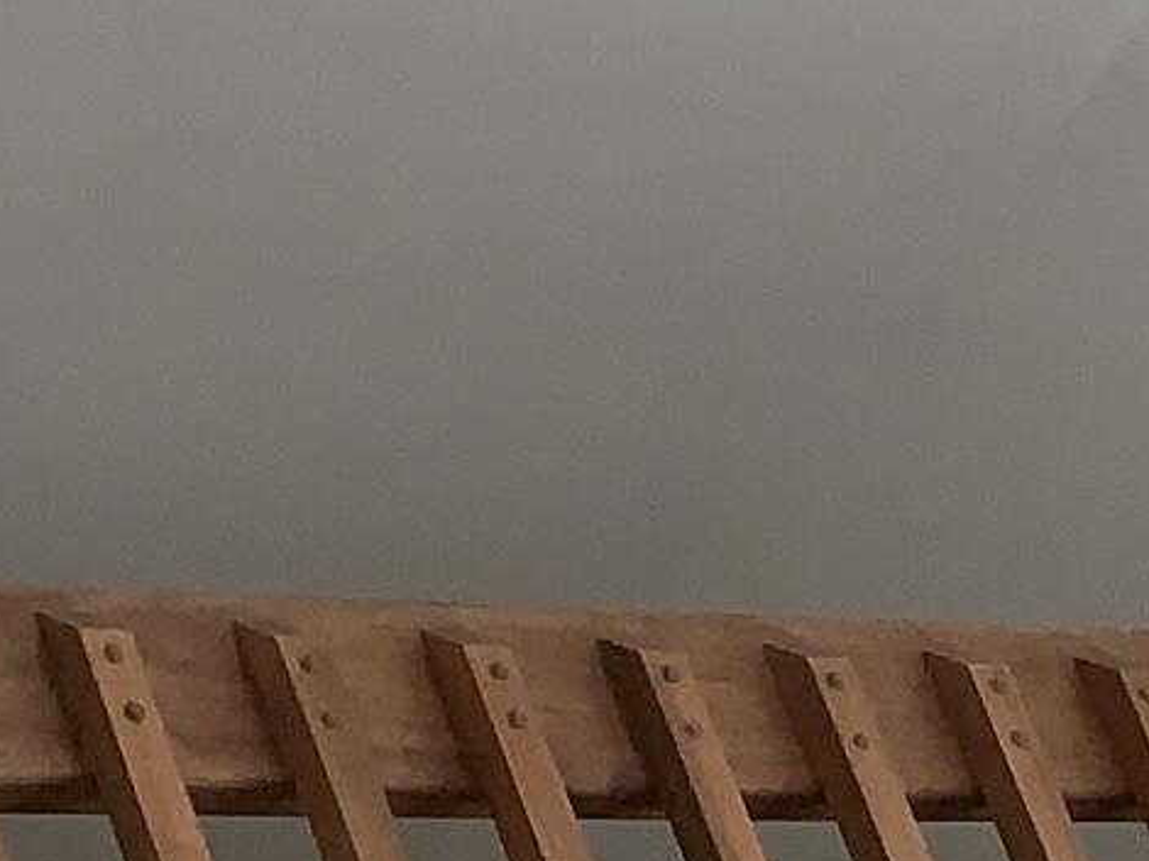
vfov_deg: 8.5
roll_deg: +22.1
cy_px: 1746
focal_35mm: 166
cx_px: 1535
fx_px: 5507
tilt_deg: +13.7
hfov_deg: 11.6
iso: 64
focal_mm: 4.25
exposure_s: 1/114
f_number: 1.8
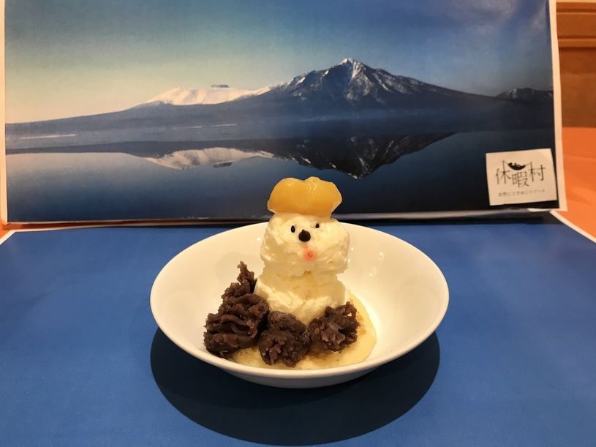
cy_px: 224
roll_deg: +1.5
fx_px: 482
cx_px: 298
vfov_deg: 49.7
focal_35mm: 28
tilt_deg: -24.0
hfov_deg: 63.5
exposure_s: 1/24
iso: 40
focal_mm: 3.99
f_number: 1.8
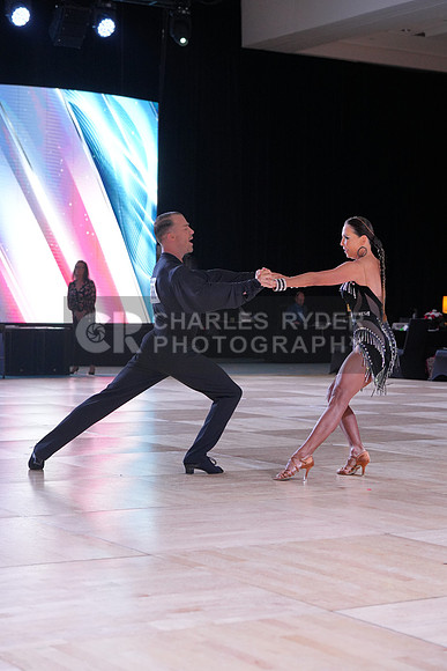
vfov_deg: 28.1
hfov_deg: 18.9
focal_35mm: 72
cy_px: 336
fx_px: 1340
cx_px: 224
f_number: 5
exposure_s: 1/400
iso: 2000
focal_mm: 72
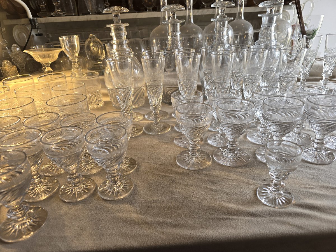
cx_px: 168
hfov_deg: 73.9
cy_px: 126
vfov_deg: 58.9
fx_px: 223
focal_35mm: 23
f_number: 1.7
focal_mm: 6.3
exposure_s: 1/100
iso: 64
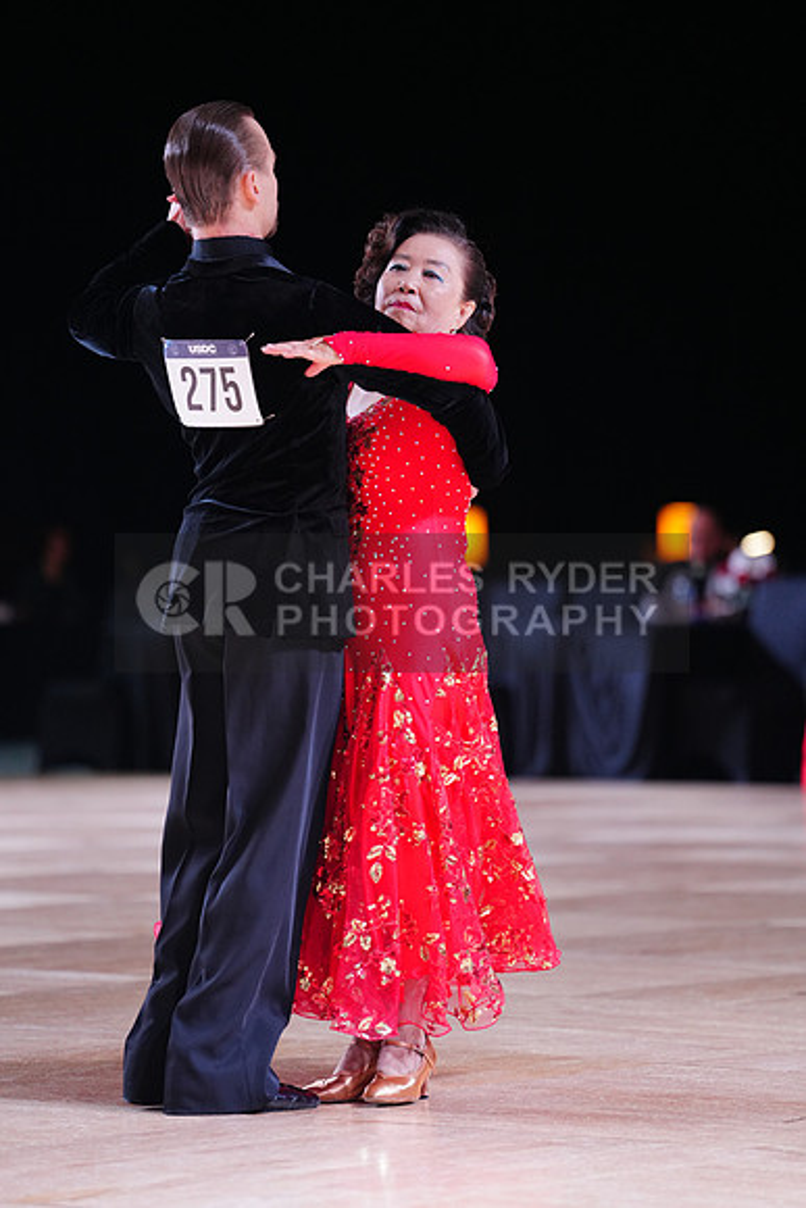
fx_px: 5504
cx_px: 403
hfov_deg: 8.4
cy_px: 604
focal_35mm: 164
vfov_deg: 12.5
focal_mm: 164
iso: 2000
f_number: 2.8
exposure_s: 1/500
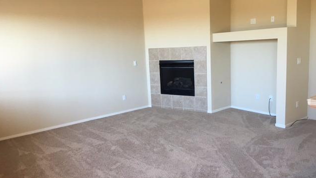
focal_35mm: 32
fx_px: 268
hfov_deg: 61.0
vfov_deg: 36.6
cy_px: 88
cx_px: 158
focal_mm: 4.15
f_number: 2.2
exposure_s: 1/30
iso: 50
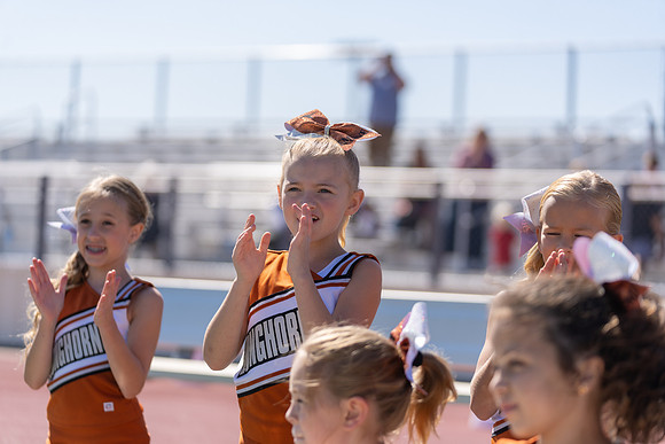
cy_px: 222
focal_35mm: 114
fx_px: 2106
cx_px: 332
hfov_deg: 17.9
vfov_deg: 12.0
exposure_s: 1/1600
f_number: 2.8
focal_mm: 114
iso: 100
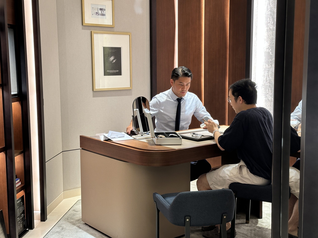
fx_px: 441
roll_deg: -0.1
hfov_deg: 39.7
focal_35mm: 48
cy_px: 119
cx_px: 159
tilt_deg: -6.6
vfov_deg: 30.3
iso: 80
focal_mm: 6.86
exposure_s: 1/50
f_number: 1.78
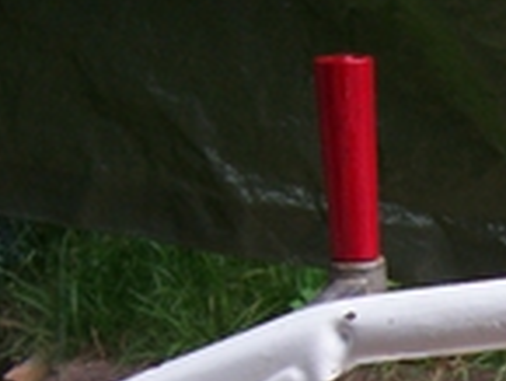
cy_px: 578
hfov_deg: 15.3
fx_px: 1712
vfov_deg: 12.1
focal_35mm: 117
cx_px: 796
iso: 80
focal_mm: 5.6
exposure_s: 1/549
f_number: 2.7
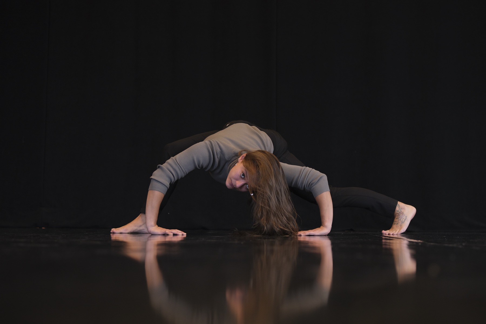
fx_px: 1012
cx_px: 243
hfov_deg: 27.0
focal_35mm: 75
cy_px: 162
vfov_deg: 18.2
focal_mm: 50
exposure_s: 1/60
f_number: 2.8
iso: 800
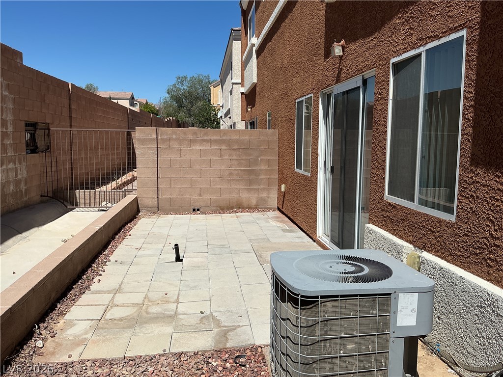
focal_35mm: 29
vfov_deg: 48.2
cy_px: 188
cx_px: 252
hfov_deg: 61.7
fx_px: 421
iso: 25
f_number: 1.8
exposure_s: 1/3322
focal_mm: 3
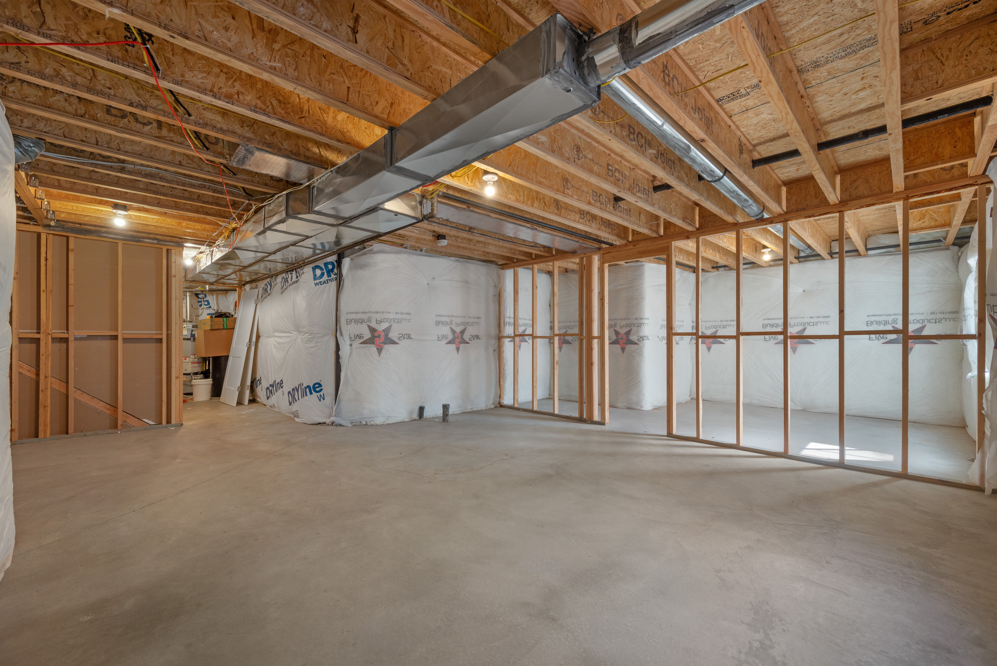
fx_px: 388
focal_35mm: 14
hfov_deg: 104.2
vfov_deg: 81.3
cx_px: 498
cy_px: 333
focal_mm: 14
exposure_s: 1.3
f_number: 8
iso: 500
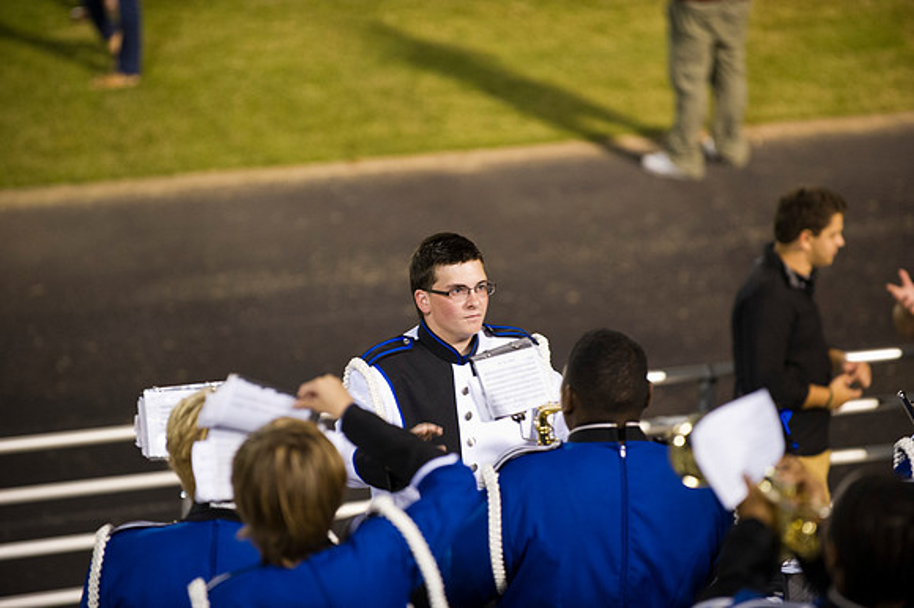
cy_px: 304
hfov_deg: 10.3
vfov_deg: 6.9
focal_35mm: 200
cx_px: 457
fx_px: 5075
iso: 4000
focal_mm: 200
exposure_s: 1/125
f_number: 2.8
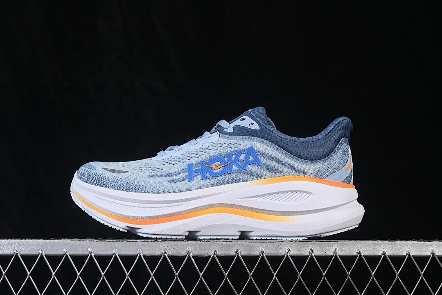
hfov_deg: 27.0
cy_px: 148
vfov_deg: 18.2
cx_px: 221
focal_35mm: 75
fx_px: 921
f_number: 8
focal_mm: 50
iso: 160
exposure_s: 1/80
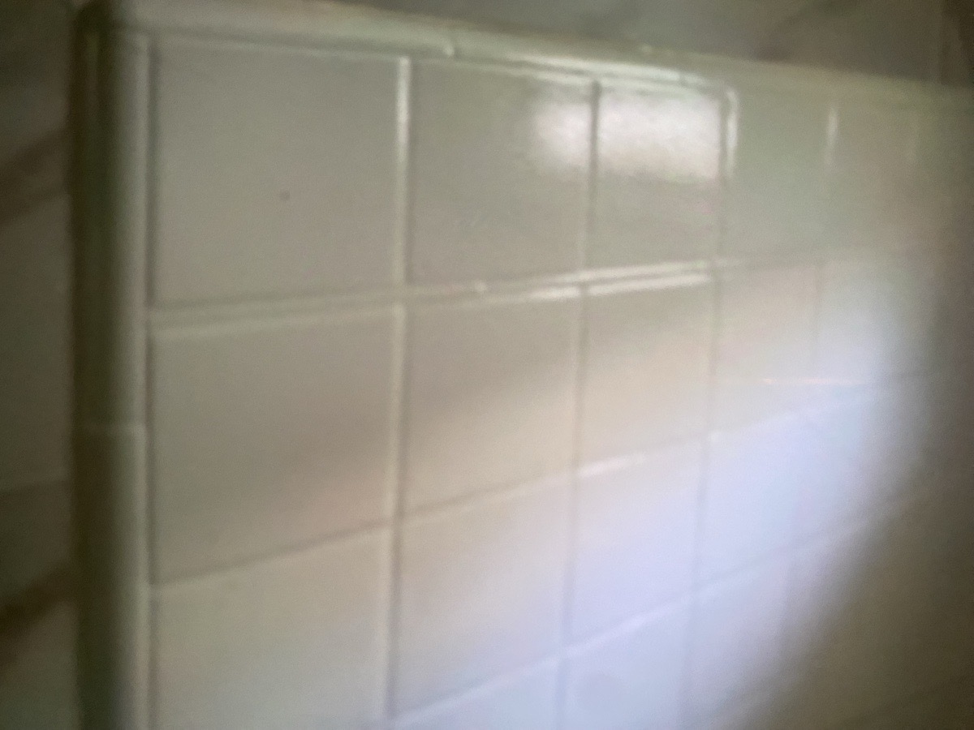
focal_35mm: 25
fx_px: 703
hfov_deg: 69.4
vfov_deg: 54.9
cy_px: 365
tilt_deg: -65.6
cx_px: 487
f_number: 1.8
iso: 500
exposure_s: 1/60
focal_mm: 4.25
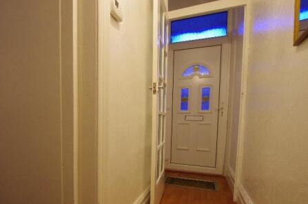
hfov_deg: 75.9
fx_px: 188
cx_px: 99
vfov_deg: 56.1
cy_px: 132
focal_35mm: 22
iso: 1600
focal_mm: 10
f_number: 5
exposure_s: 1/25
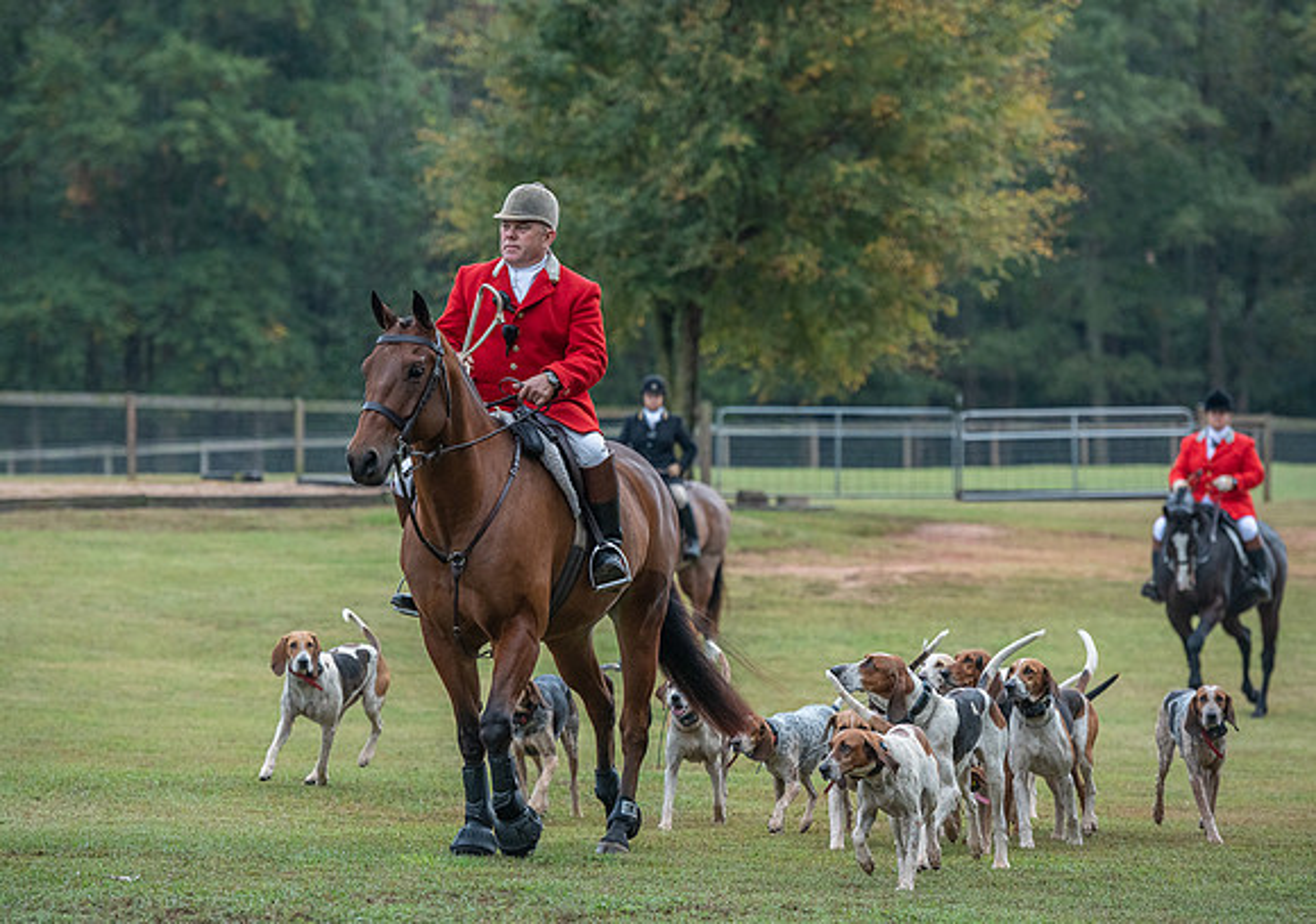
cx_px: 616
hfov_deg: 11.5
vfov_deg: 8.1
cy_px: 466
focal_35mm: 176
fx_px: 6528
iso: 800
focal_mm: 160
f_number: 4
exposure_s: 1/400
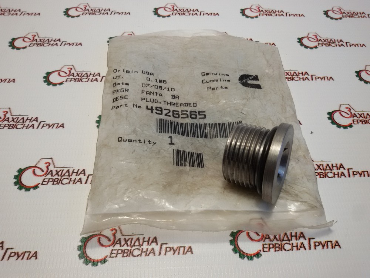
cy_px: 139
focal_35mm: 31
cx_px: 185
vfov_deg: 45.4
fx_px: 331
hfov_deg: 58.4
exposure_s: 1/100
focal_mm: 2.93
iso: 64
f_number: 2.4
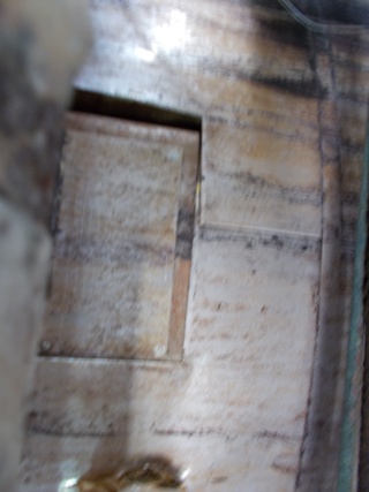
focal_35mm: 26
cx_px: 184
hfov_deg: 53.0
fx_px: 370
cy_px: 246
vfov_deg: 67.3
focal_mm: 4.6
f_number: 3.2
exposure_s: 1/2
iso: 220
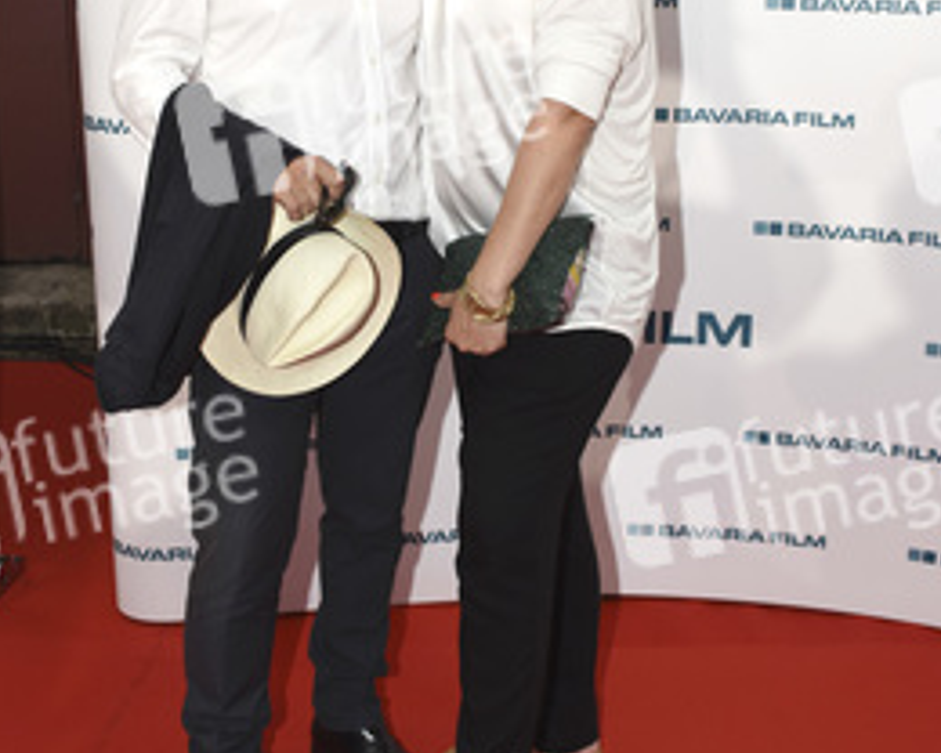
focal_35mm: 52
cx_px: 467
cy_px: 300
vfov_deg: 29.1
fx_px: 1448
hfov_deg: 36.0
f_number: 5.6
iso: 320
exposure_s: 1/160
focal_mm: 24
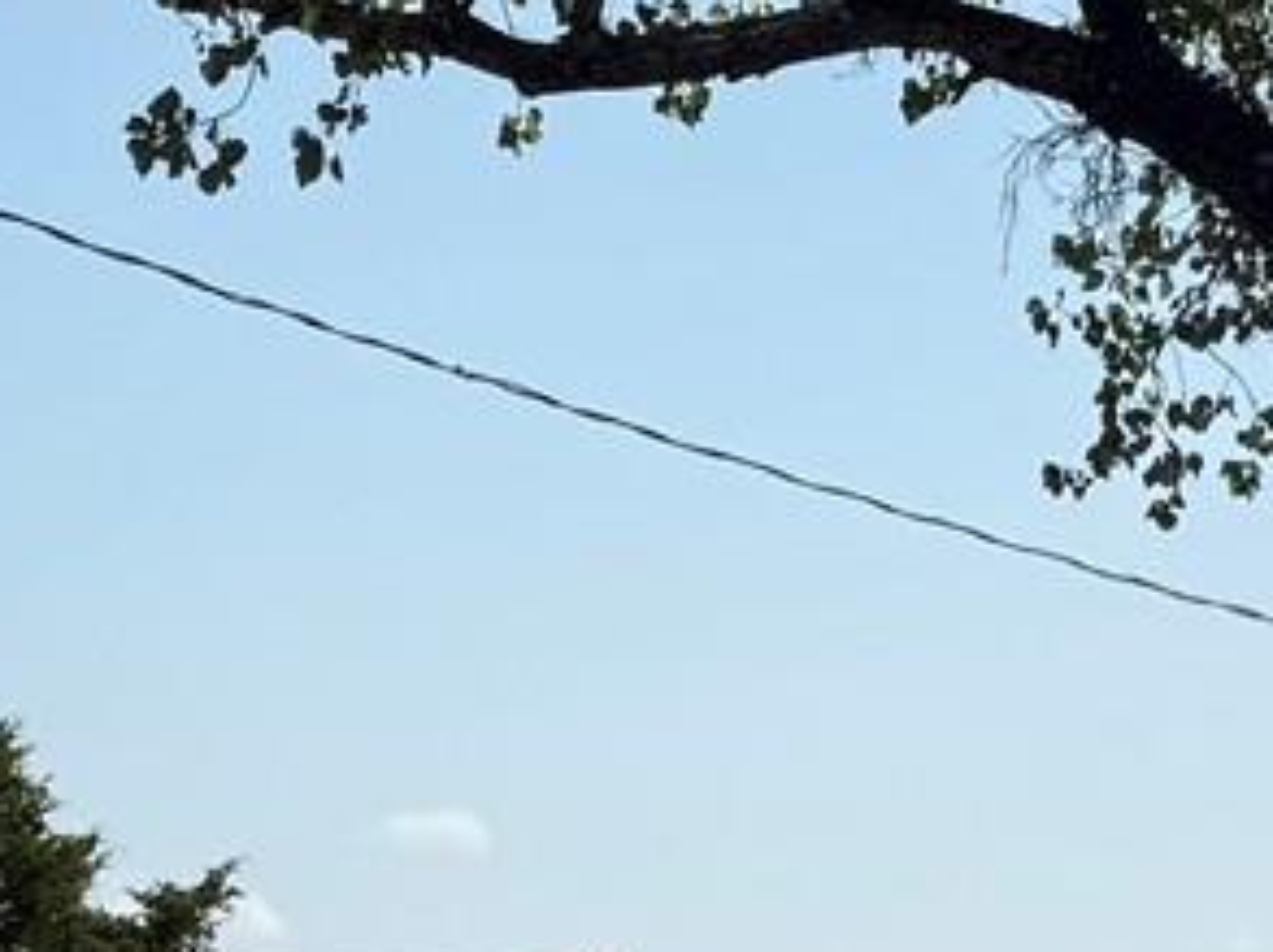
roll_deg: -1.8
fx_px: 6171
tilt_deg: +5.9
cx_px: -534
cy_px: 800
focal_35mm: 168
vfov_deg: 8.8
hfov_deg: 11.4
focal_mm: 6.76
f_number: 1.78
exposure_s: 1/6173
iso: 80
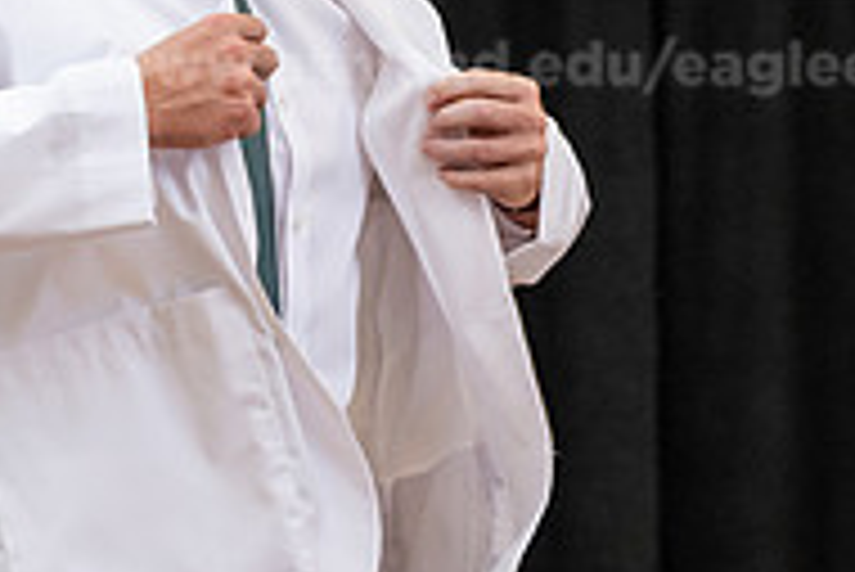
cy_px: 160
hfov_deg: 6.1
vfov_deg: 4.1
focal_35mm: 336
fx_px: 7986
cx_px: -104
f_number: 3.5
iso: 1600
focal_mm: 110
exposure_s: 1/200
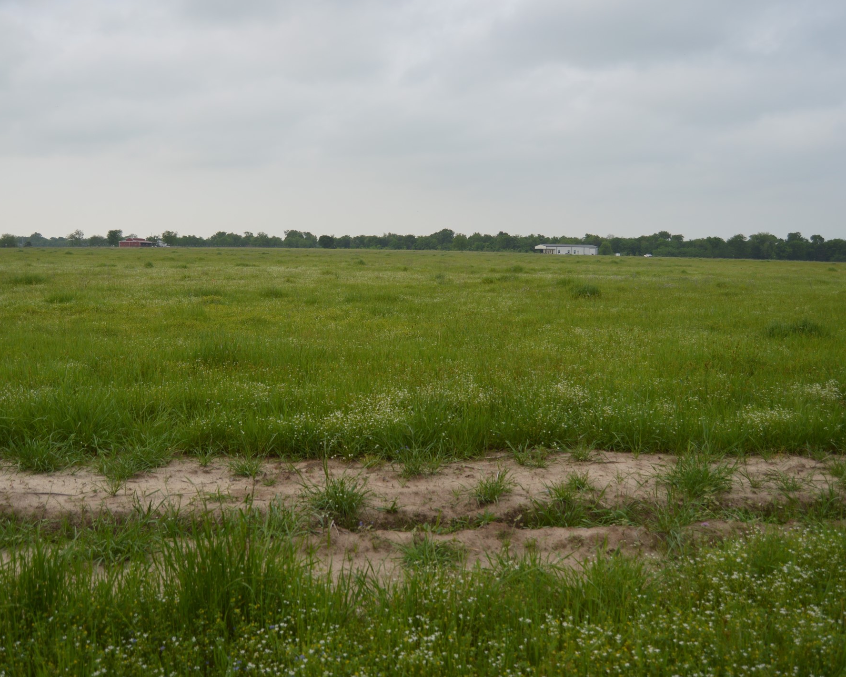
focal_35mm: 31
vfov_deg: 47.1
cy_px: 337
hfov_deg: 57.1
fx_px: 776
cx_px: 398
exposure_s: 1/400
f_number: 3.5
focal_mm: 18
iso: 100
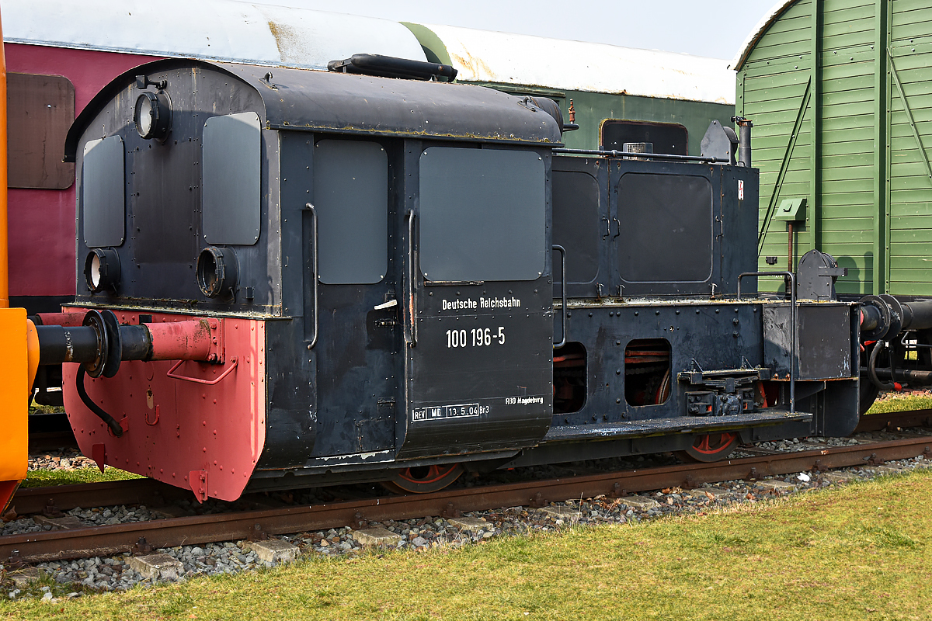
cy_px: 310
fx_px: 1243
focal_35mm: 48
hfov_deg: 41.1
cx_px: 466
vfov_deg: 28.1
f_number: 7.1
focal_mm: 32
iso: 200
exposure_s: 1/250
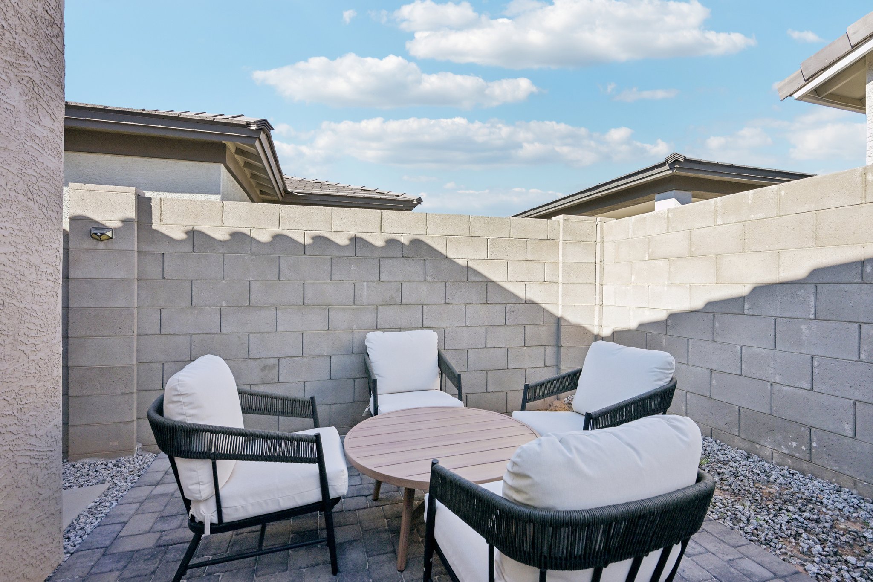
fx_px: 400
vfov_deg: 72.0
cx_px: 436
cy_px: 291
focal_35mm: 16
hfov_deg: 95.0
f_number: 8
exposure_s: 1/640
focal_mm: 16.5
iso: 500
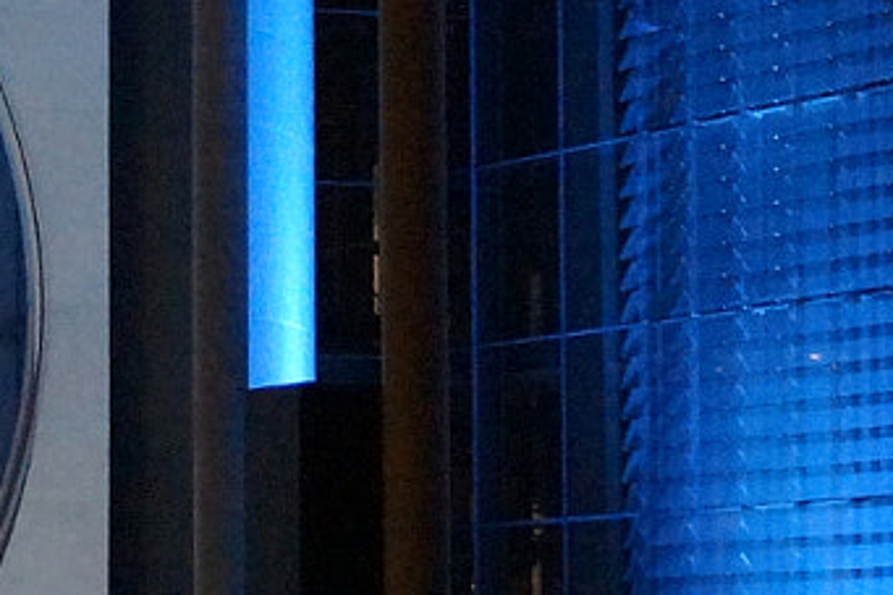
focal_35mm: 211
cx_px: 306
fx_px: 5231
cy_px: 51
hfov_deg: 9.8
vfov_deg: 6.5
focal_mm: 30
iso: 3200
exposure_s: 1/20
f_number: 4.5
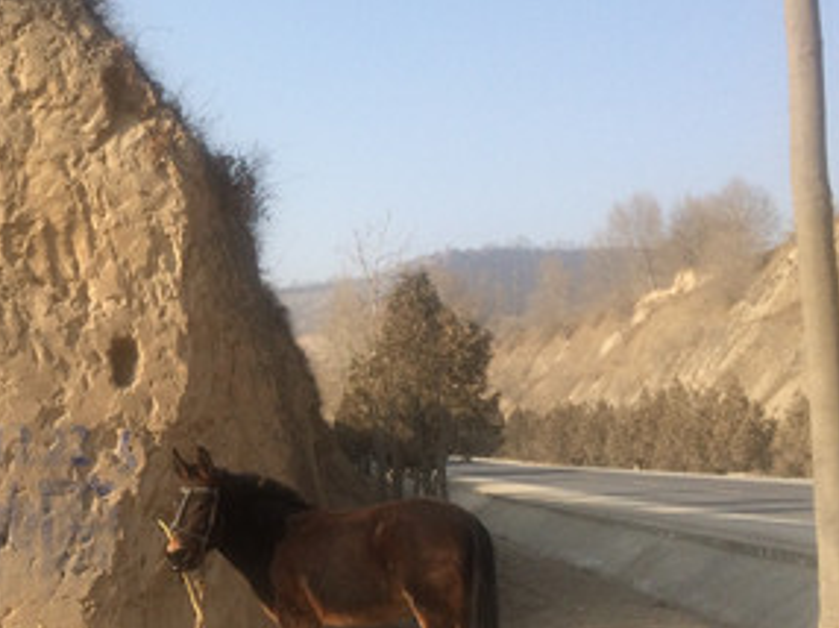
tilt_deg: +5.7
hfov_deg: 28.4
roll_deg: +2.3
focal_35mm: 65
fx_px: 1574
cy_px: 349
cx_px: 47
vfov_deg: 22.5
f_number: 2.2
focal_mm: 4.15
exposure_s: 1/1642
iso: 32
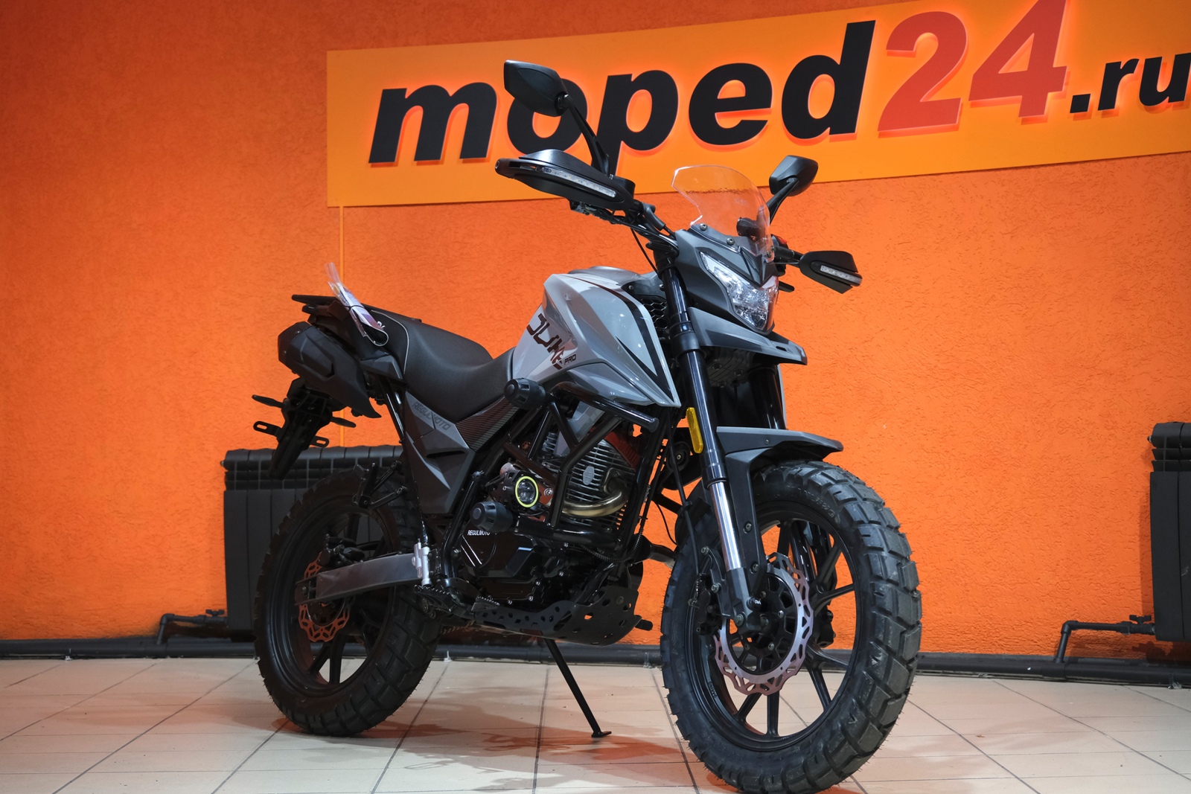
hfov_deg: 33.9
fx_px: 1952
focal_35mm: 59
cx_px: 596
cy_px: 397
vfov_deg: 23.0
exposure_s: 1/100
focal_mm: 39.3
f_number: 4
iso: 1600
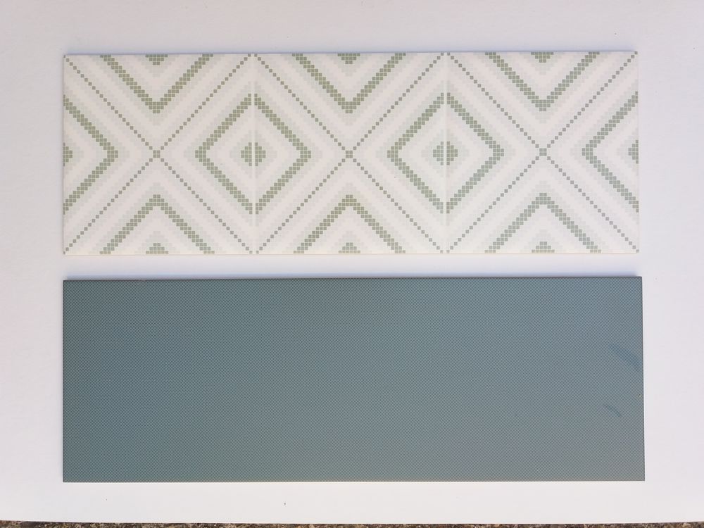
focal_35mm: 28
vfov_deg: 49.7
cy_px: 264
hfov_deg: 63.4
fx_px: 569
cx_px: 352
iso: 64
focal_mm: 3.7
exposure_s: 1/247
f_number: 1.9
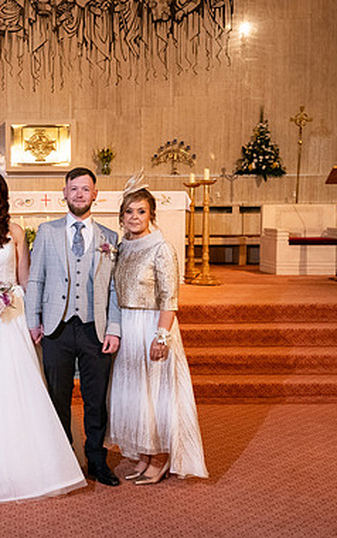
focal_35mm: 56
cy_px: 271
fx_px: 822
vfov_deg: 36.3
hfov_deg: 22.6
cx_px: 38
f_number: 5
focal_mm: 36
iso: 2000
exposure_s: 1/160
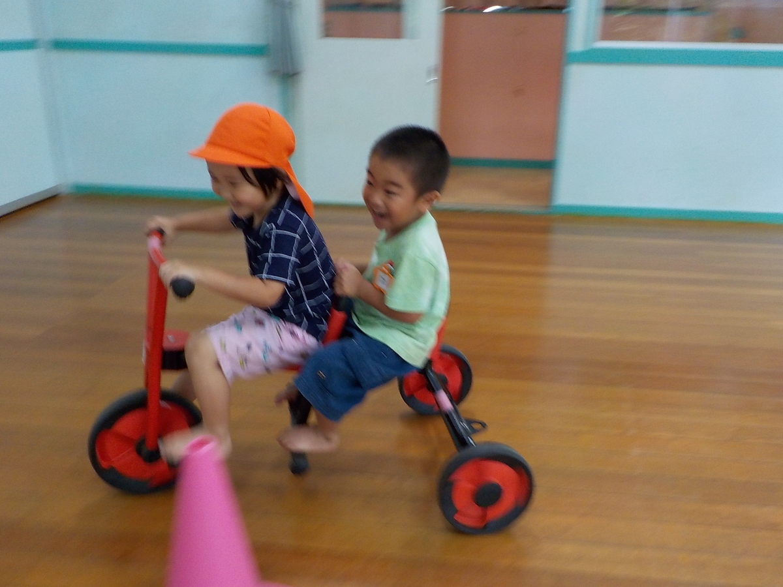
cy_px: 294
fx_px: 679
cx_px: 392
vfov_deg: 46.8
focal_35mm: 30
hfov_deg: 60.0
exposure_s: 1/30
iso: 280
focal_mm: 4.1
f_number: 3.3
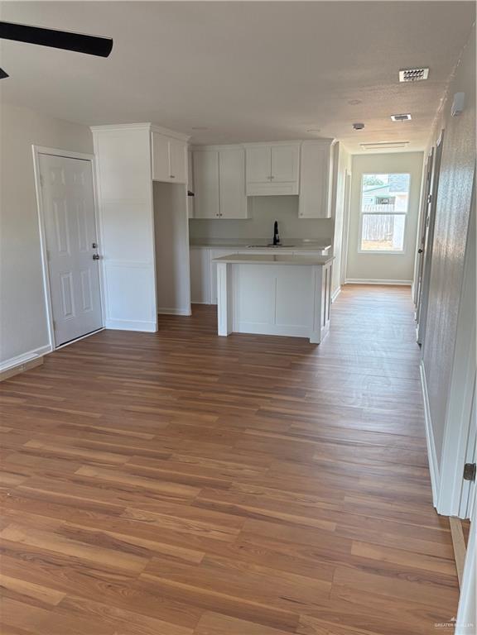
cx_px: 238
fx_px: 478
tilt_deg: -13.3
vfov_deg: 67.3
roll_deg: +0.0
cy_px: 318
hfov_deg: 53.1
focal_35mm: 26
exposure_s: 1/83
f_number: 1.6
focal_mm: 5.96
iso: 125
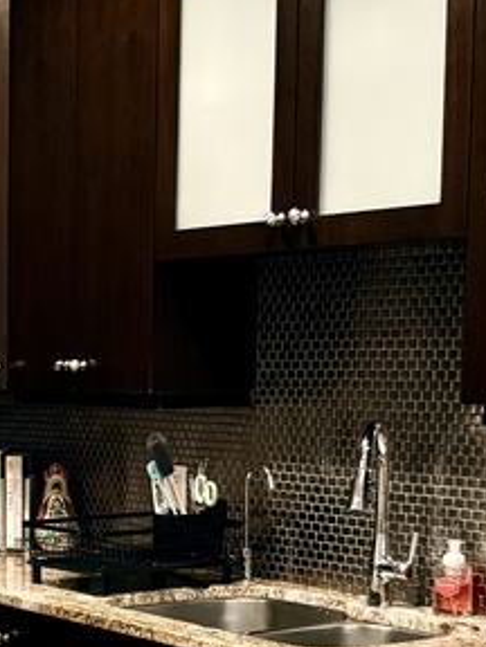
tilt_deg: -6.8
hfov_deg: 15.5
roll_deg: +0.0
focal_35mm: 90
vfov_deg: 21.3
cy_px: 577
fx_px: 1685
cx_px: -176
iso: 640
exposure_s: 1/40
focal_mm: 6.76
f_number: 1.78
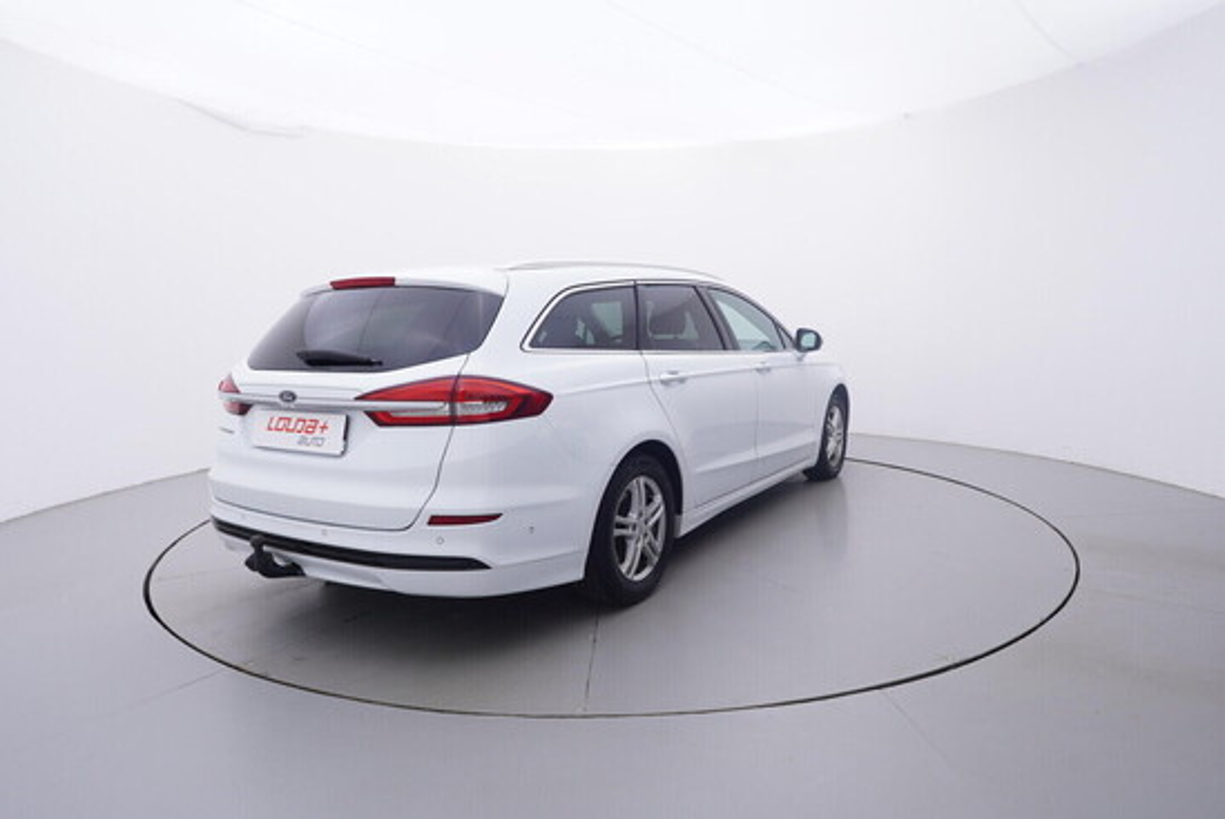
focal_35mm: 22
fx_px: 766
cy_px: 410
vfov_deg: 56.2
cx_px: 612
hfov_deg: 77.3
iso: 200
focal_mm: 15
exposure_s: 1/80
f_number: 5
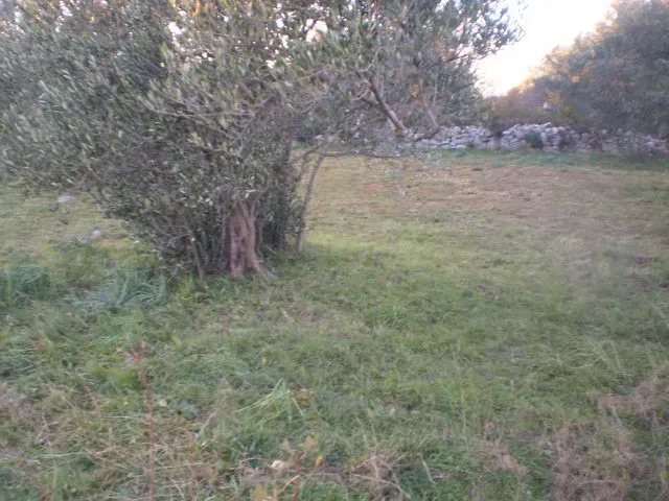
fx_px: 696
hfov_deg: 51.4
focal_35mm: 36
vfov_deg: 39.7
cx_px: 334
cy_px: 250
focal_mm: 6.3
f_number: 3.1
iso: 100
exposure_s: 1/30
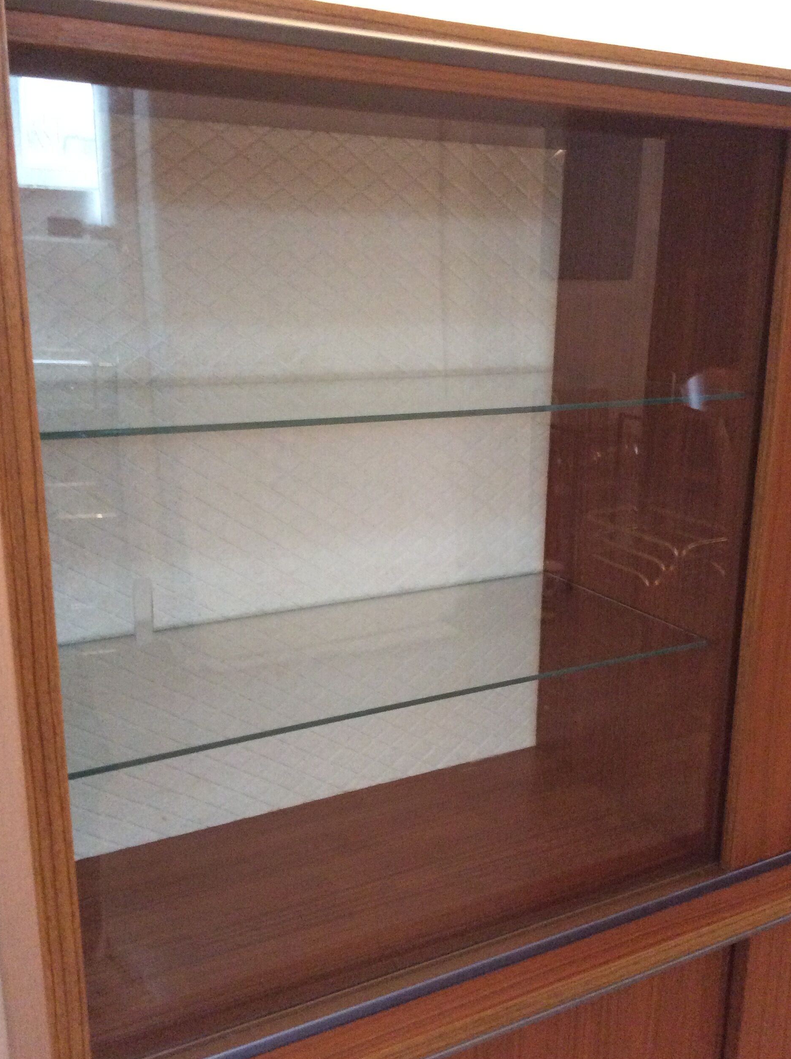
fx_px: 1008
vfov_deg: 55.4
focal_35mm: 33
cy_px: 537
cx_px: 385
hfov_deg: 42.8
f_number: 2.4
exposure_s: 1/17
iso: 320
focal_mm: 3.3
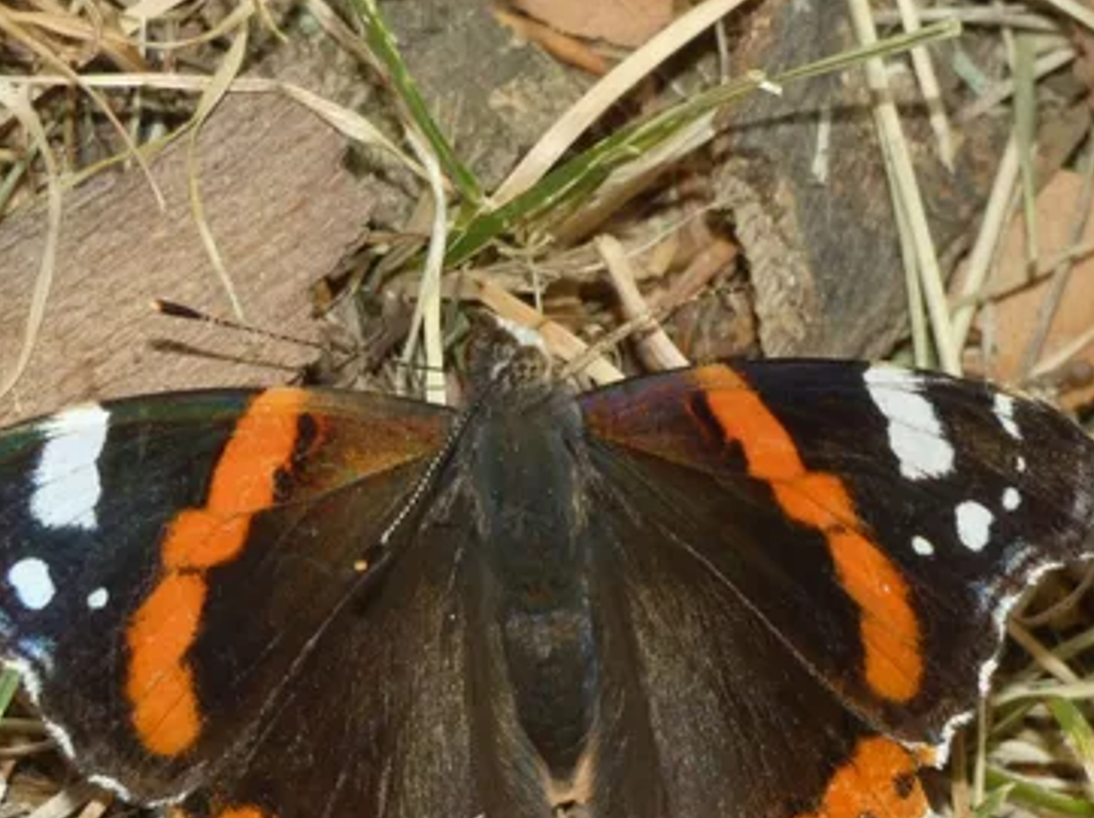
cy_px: 609
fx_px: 9472
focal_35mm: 300
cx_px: 527
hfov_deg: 6.6
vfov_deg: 4.9
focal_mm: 30.2
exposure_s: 1/60
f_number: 5.5
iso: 125
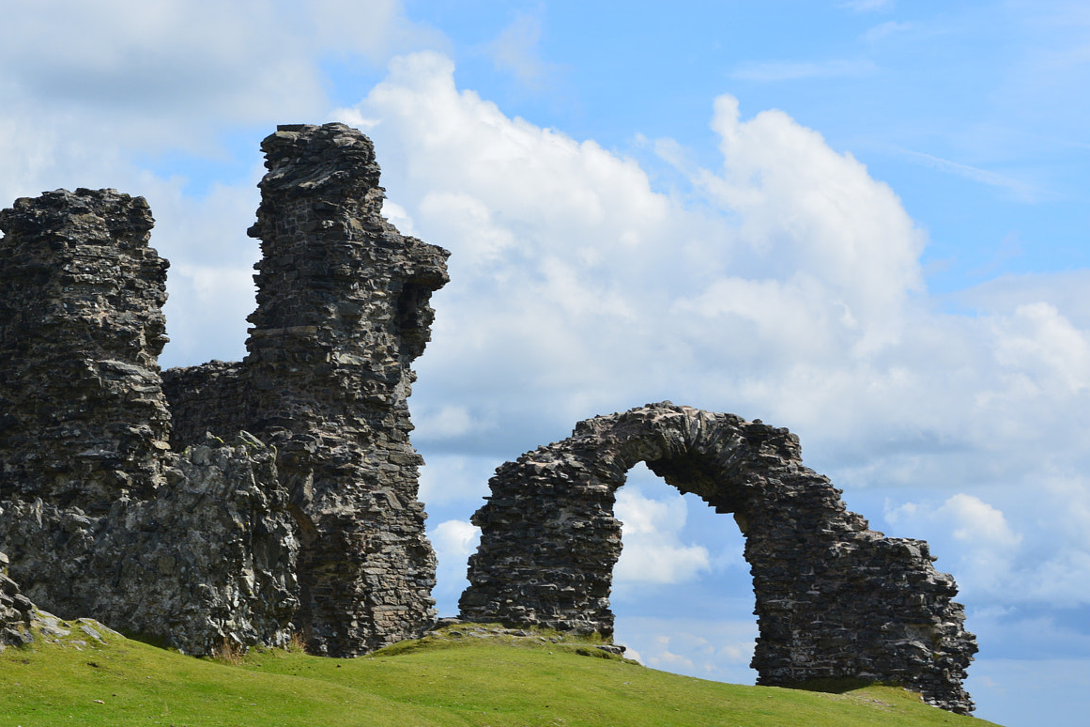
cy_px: 499
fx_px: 3442
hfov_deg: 18.0
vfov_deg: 12.0
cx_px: 415
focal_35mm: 114
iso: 200
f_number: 11
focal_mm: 55
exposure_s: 1/400
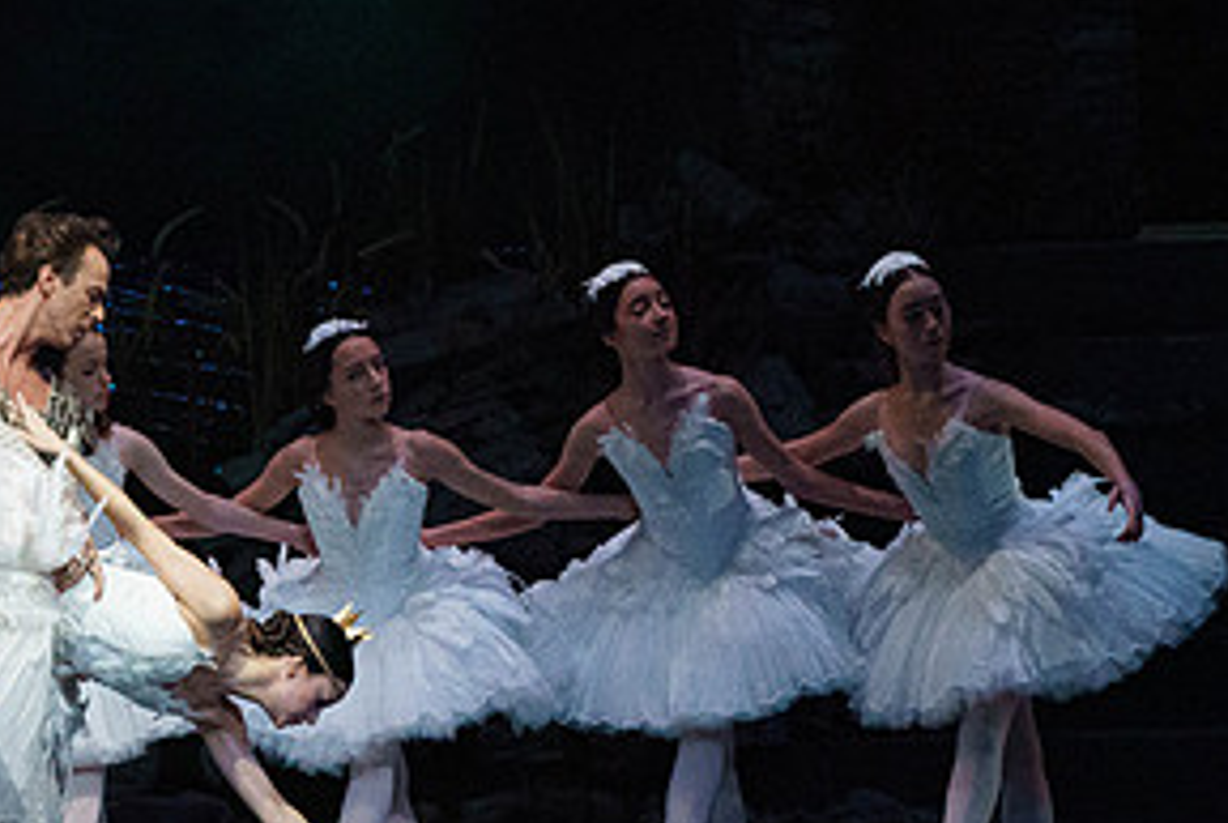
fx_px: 19712
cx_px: 88
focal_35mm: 577
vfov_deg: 2.4
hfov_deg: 3.6
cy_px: 392
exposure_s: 1/320
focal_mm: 268
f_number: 5.6
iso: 8000
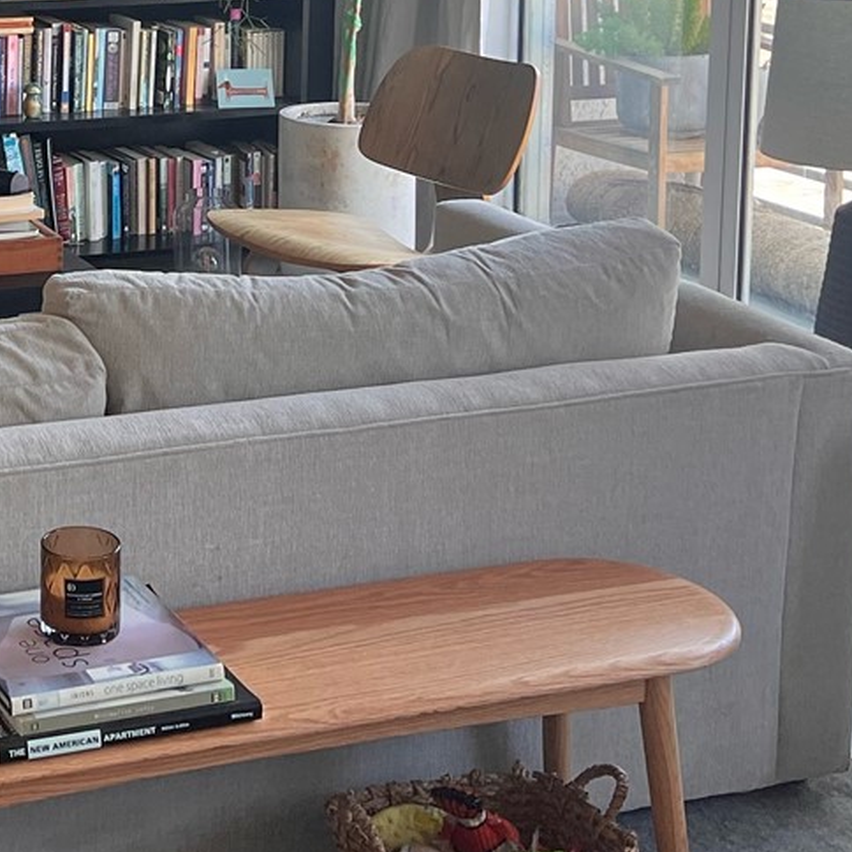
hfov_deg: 21.6
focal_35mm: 76
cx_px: -84
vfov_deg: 22.0
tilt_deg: -7.9
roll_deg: +1.3
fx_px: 2116
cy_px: 18
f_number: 1.5
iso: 80
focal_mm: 5.7
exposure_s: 1/121
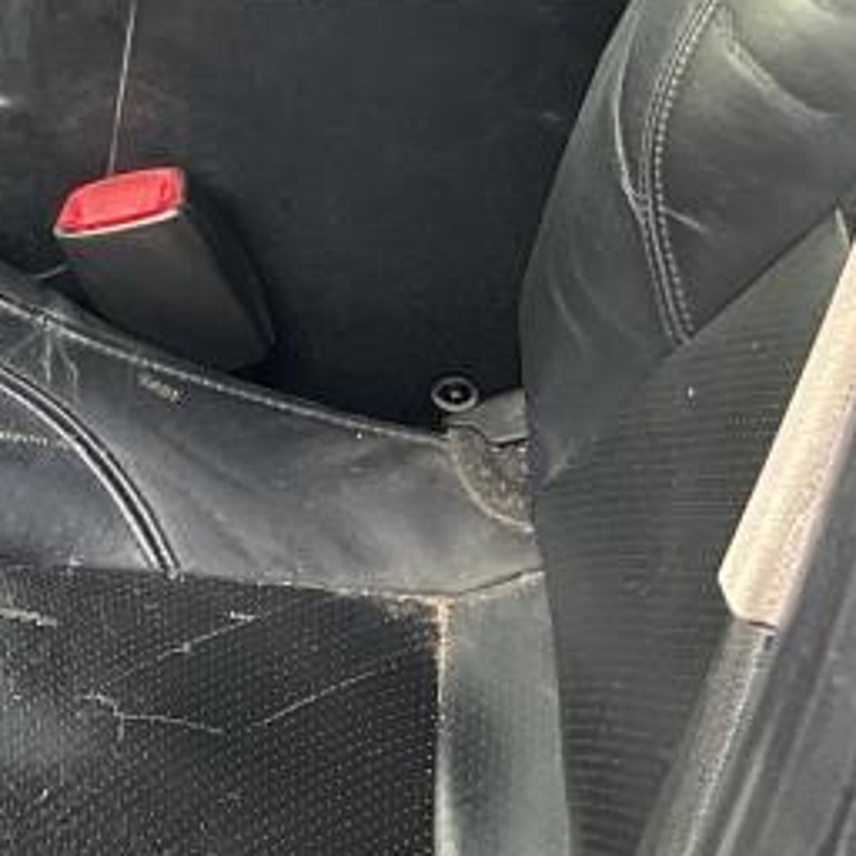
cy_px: -150
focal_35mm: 128
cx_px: -505
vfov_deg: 13.3
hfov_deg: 12.8
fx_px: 3581
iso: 40
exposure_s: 1/60
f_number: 1.8
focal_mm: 3
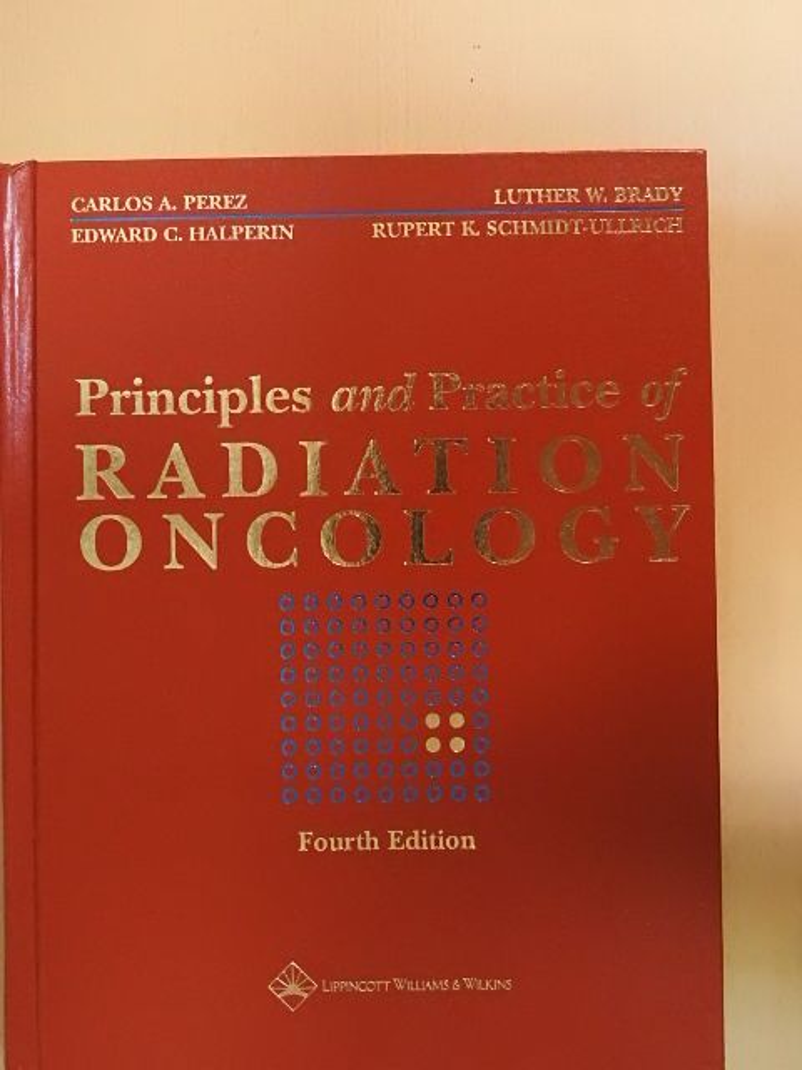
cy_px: 535
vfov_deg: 38.2
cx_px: 401
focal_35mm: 50
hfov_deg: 29.1
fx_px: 1545
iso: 1600
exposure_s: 1/60
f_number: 4
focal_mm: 9
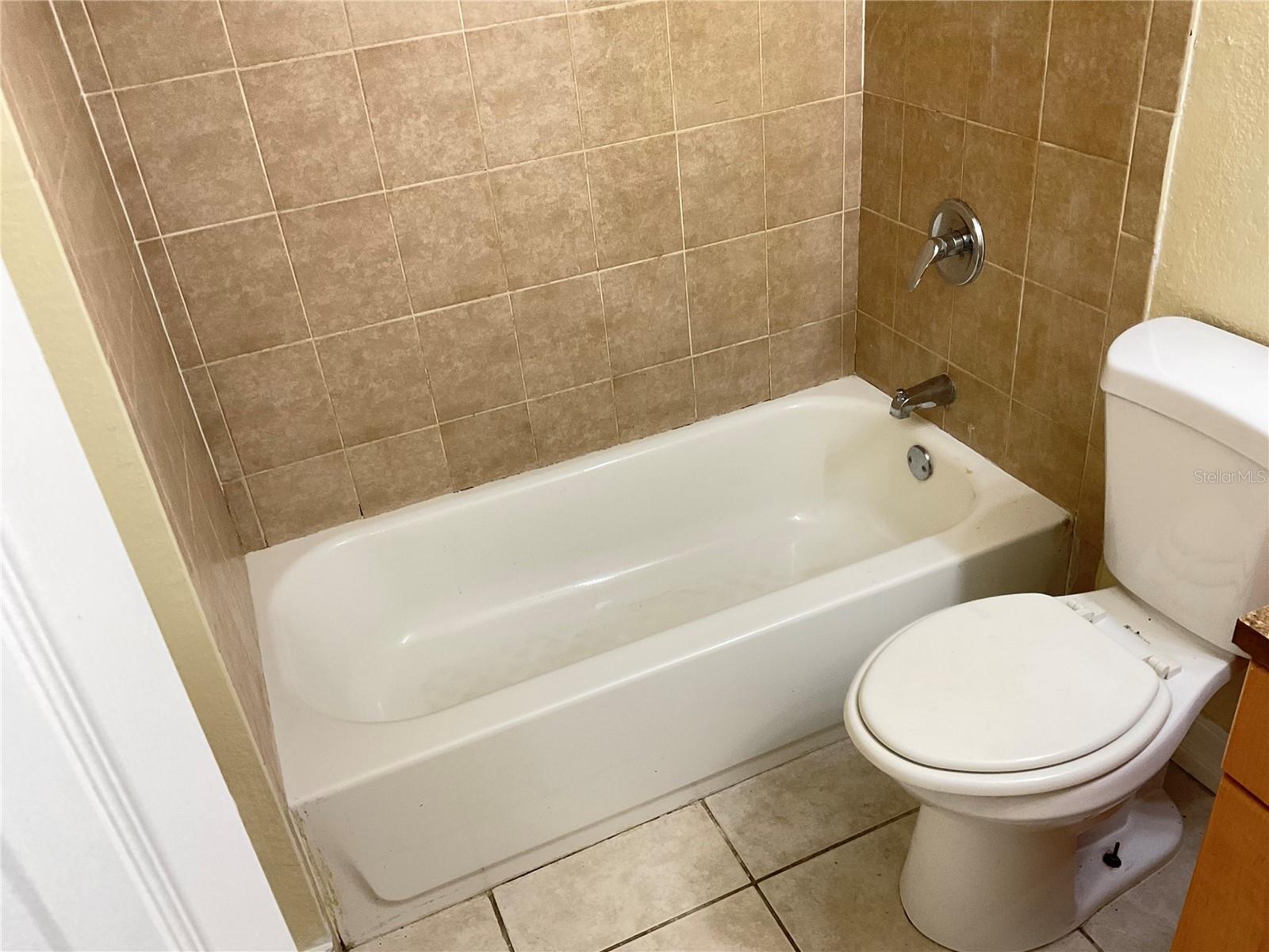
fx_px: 1063
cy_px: 476
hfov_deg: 61.7
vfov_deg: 48.2
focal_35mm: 29
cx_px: 634
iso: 100
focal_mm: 3
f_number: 1.8
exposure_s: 1/60
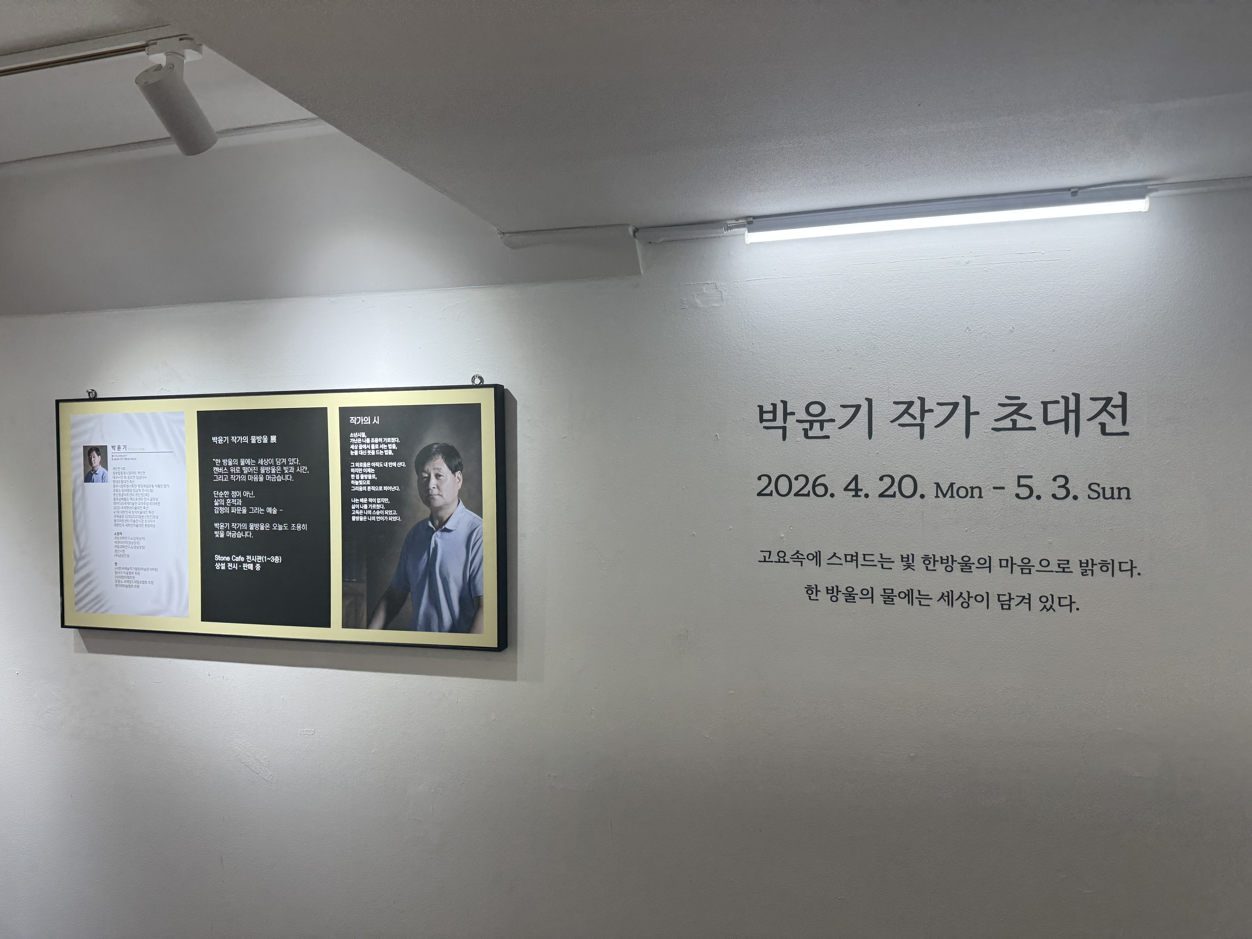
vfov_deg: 56.8
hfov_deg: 71.6
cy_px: 470
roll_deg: +1.1
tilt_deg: +1.3
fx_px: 868
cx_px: 626
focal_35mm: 24
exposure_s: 1/289
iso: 80
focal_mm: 6.76
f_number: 1.78
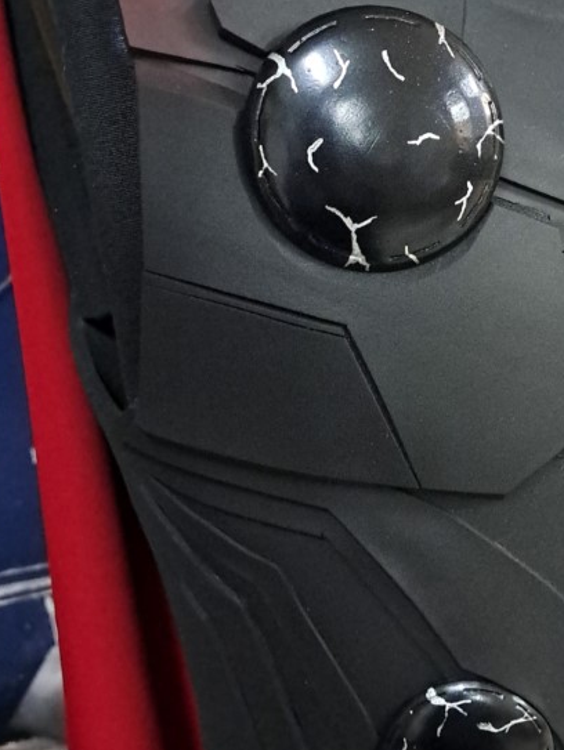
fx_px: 1150
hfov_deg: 26.6
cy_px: 296
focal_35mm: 53
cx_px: 516
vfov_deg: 36.0
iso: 496
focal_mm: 5.23
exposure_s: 1/25
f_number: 1.8
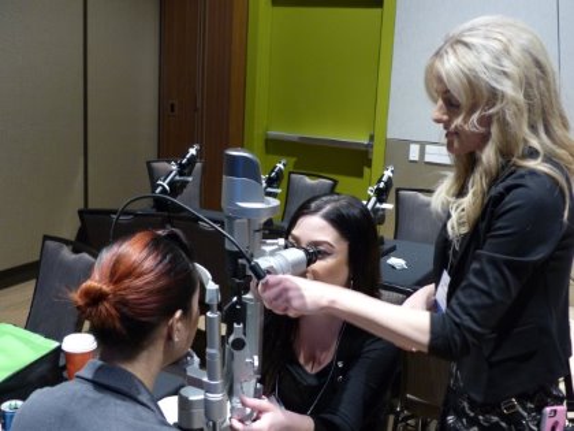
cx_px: 287
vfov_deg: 32.9
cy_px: 216
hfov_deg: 42.9
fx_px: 730
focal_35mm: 44
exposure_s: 1/10
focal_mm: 7.6
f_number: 2.8
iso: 400
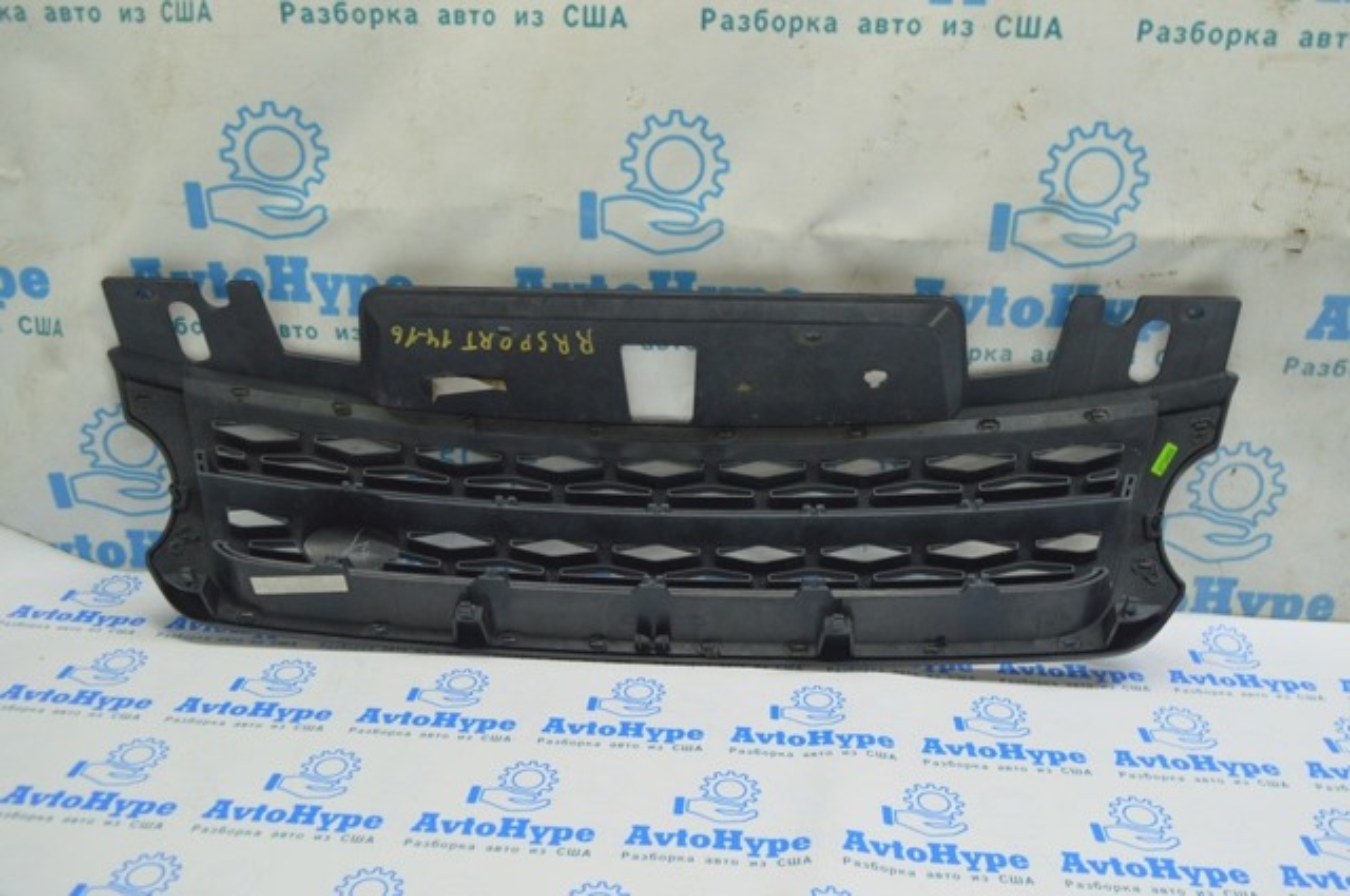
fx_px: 1180
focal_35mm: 32
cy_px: 448
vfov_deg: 41.6
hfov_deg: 59.6
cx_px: 675
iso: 400
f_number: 5.6
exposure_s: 1/20
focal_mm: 21
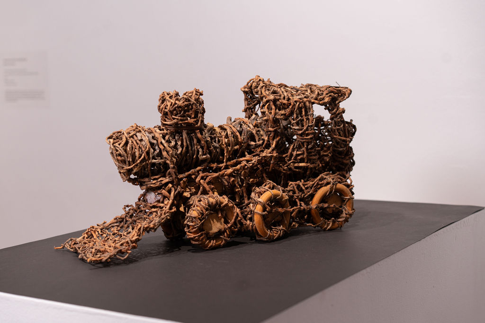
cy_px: 160
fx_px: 802
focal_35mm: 59
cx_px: 235
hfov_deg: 33.7
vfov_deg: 22.8
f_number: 4
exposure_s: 1/160
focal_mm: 55
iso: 125
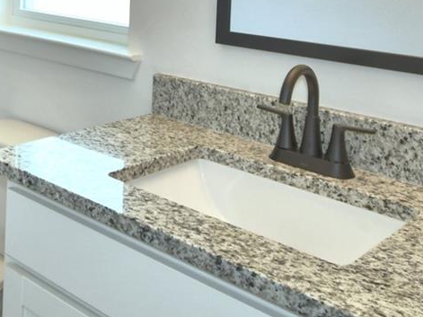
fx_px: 599
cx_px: 48
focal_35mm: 49
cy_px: -32
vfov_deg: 27.2
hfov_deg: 36.6
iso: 200
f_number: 4.5
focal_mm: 10
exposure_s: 1/50
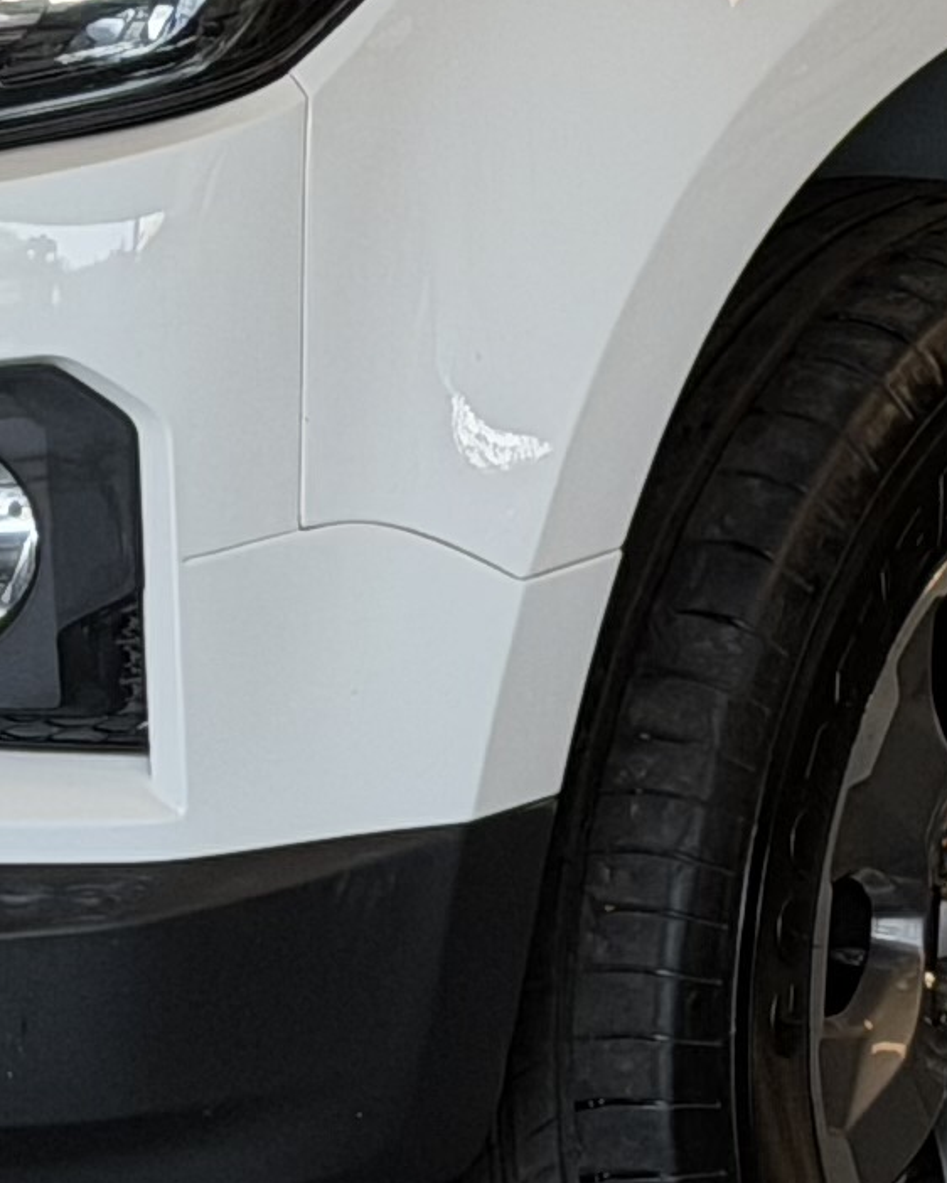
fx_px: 9420
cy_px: -357
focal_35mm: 269
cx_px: 890
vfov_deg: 7.1
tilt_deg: -6.2
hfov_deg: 5.7
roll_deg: +1.1
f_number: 1.78
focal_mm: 6.76
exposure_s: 1/342
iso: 64
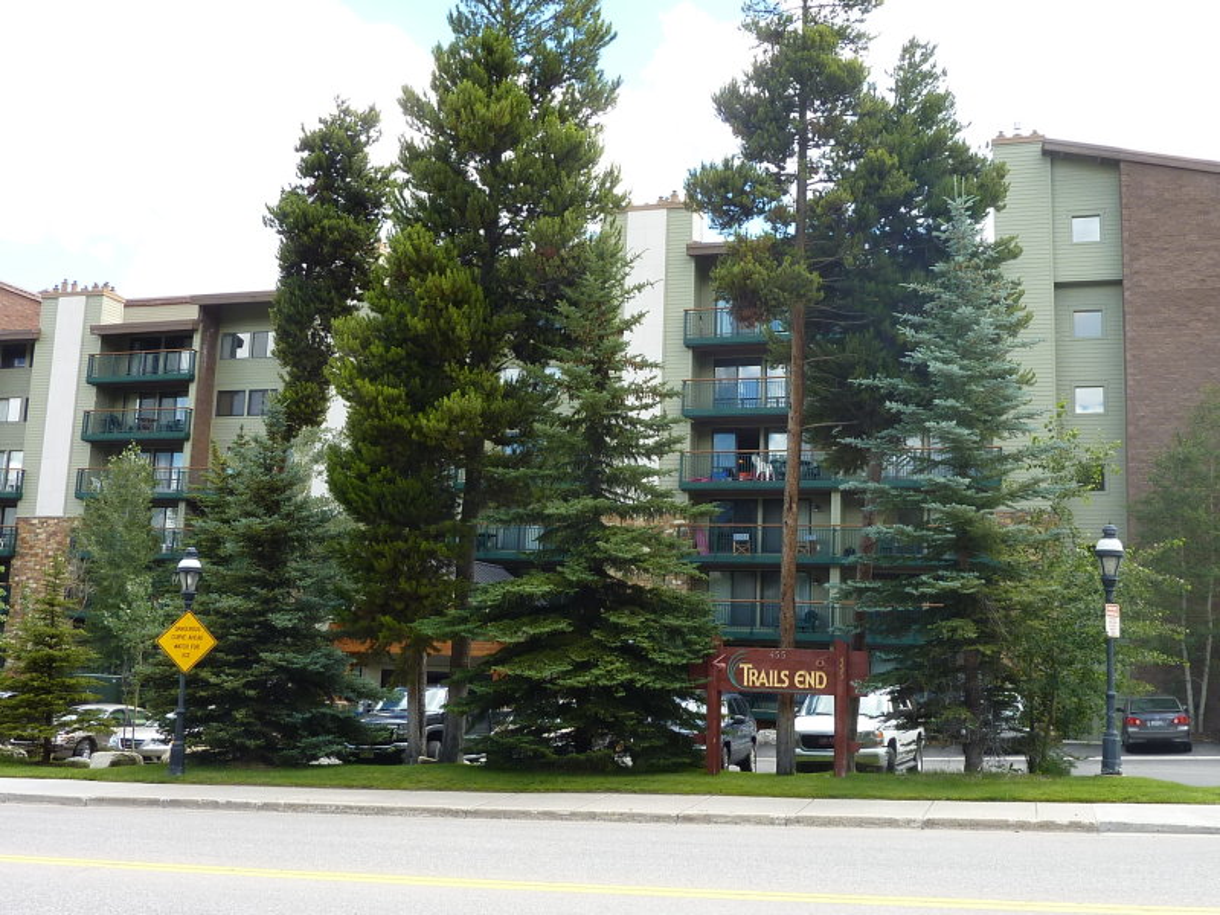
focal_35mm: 35
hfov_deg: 52.6
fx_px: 1234
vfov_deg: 40.7
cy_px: 458
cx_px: 610
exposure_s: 1/125
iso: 80
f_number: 4
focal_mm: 4.1
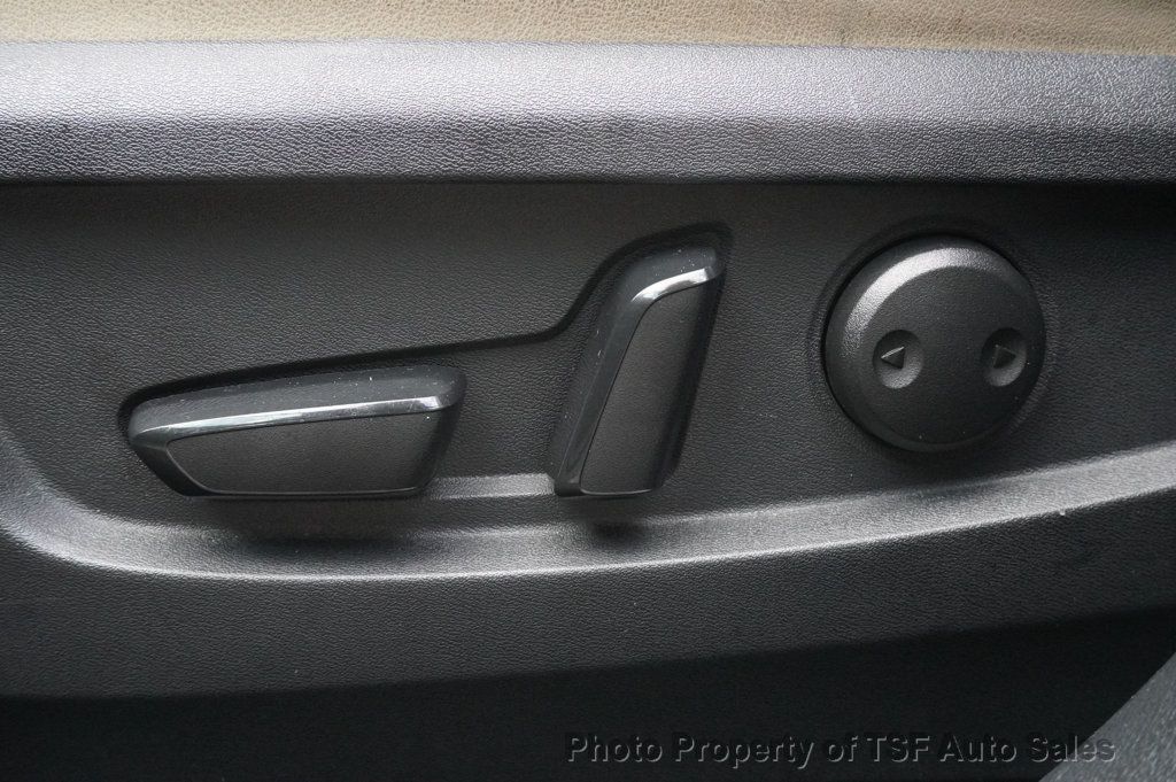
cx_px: 588
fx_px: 1371
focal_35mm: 42
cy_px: 391
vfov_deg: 31.8
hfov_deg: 46.4
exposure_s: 1/250
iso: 6400
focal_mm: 28
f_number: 9
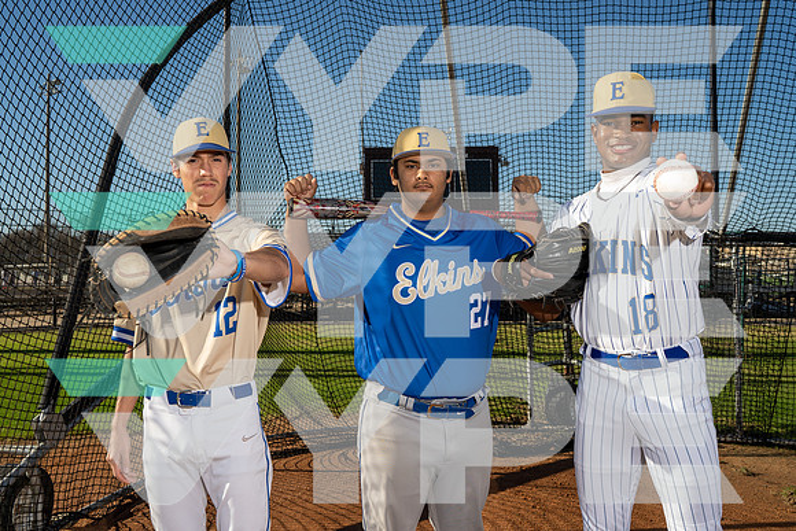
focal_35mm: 35
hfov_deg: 54.4
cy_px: 266
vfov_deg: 37.9
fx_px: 774
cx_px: 398
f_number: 7.1
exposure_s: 1/250
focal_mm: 35
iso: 64
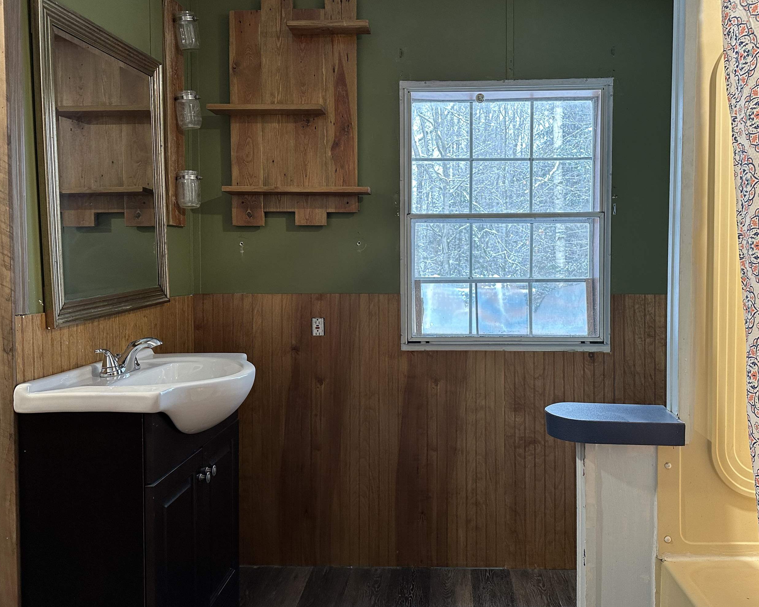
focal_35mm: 29
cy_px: 278
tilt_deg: -1.3
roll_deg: -0.1
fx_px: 651
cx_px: 426
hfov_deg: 60.3
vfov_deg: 49.9
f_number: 1.78
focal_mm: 6.86
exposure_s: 1/60
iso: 200
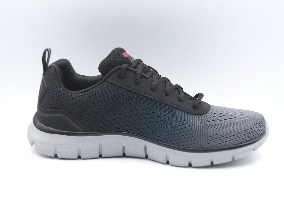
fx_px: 418
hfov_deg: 37.5
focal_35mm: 51
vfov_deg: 28.6
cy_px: 106
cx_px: 142
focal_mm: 5.1
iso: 100
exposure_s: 1/125
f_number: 4
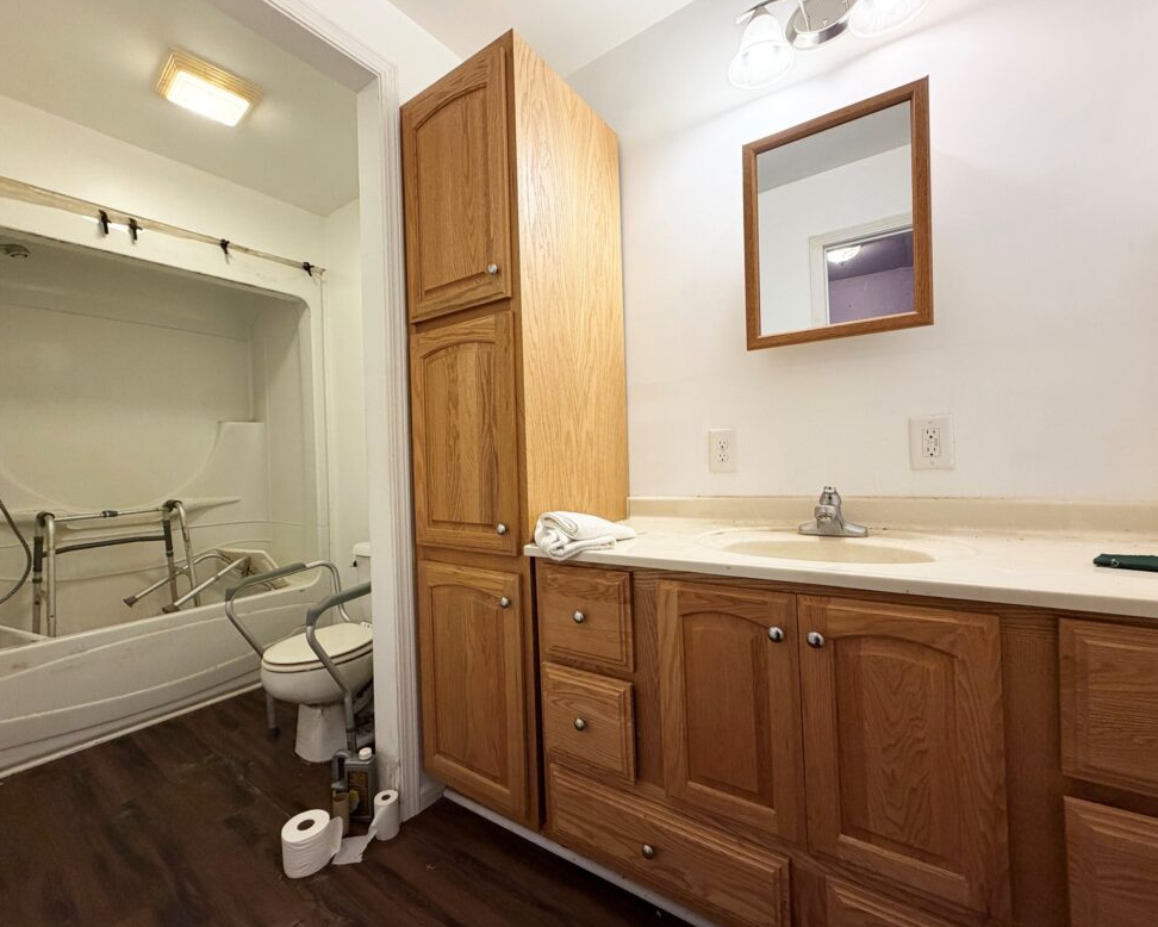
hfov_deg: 96.8
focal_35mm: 15
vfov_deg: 84.1
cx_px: 565
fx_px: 514
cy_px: 462
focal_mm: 2.22
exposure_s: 1/60
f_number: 2.2
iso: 250
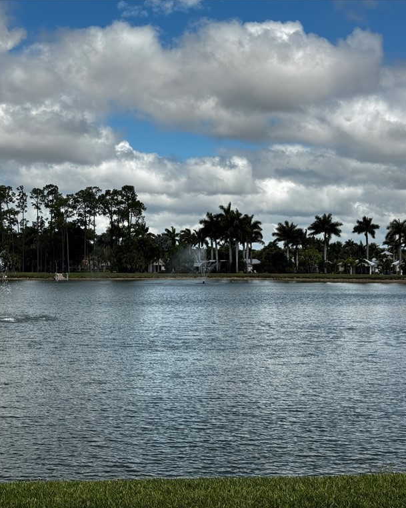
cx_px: 91
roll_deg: -0.5
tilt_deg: +0.1
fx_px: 947
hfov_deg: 23.9
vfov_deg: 30.0
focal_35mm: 63
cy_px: 255
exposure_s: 1/4310
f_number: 1.78
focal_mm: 6.76
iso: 64
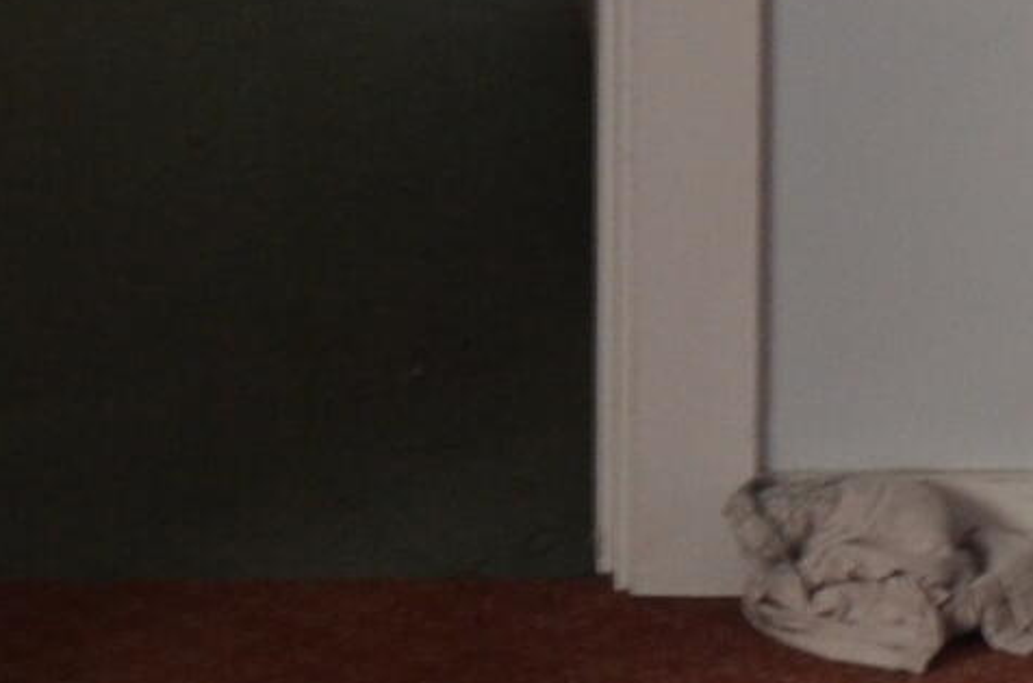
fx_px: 5955
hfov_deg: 9.8
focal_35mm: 208
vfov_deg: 6.3
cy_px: -790
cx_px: -87
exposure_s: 1/30
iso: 800
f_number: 4
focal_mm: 22
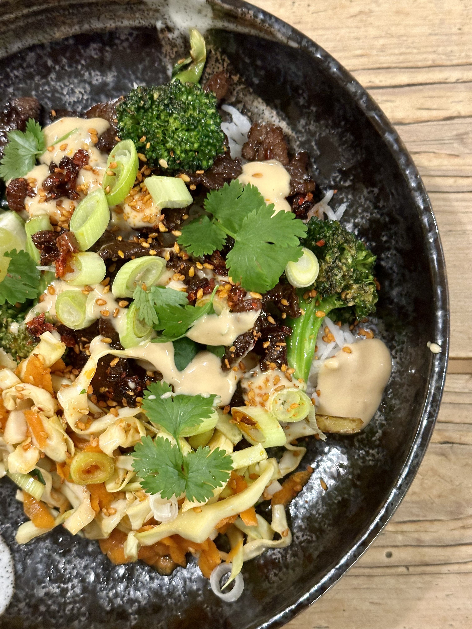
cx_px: 236
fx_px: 873
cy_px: 314
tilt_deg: -83.6
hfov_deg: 30.3
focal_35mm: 48
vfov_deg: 39.7
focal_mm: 6.86
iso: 320
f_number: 1.78
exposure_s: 1/33
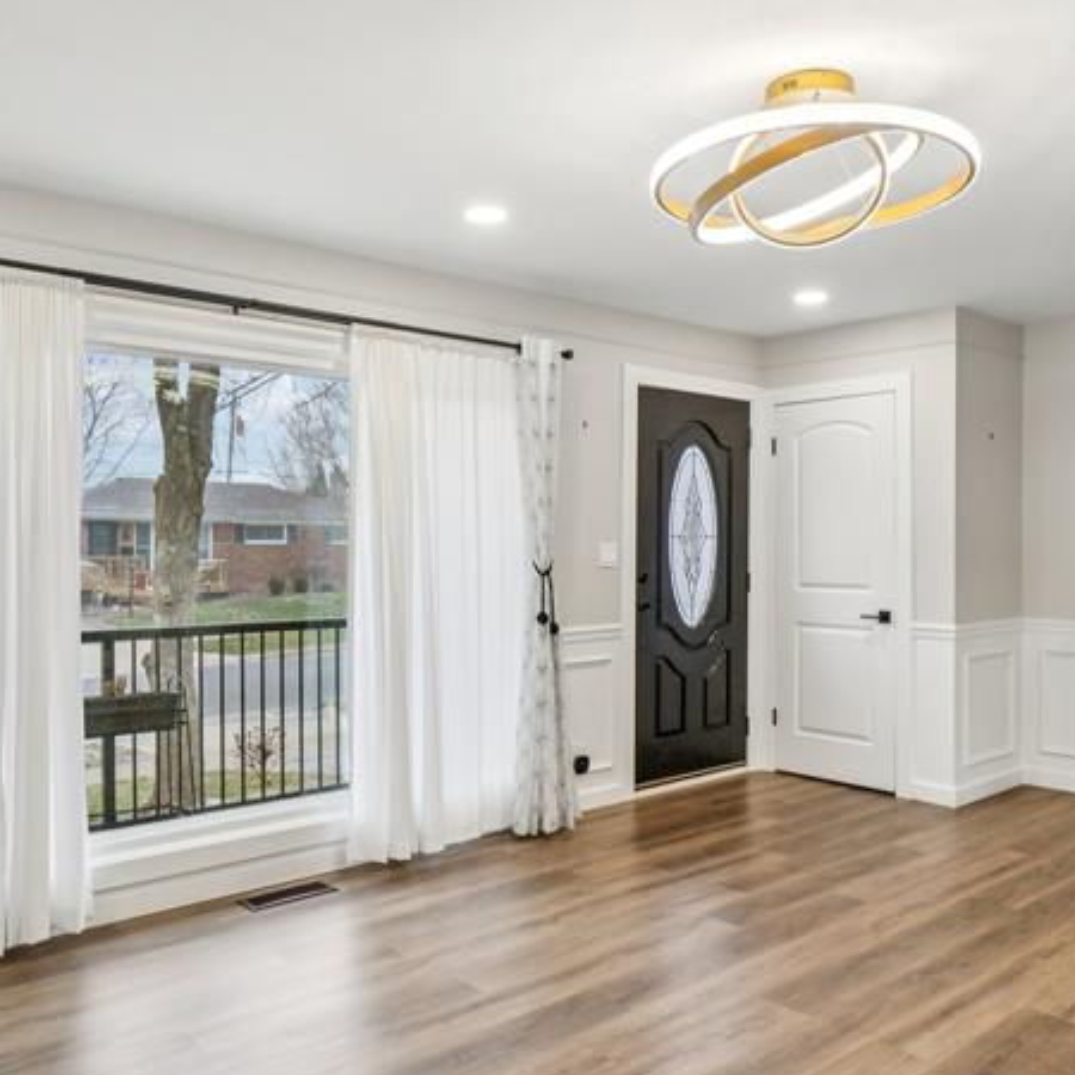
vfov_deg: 55.6
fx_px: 1019
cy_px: 566
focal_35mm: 29
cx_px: 592
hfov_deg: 55.5
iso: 400
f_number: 8
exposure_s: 1/30
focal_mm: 10
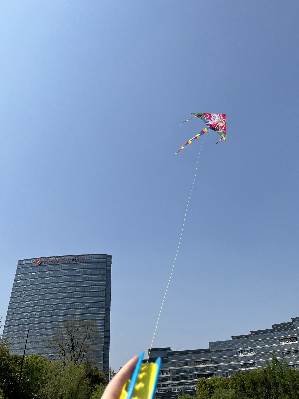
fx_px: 299
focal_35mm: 26
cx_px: 150
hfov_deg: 53.1
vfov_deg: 67.3
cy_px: 200
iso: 50
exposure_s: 1/6494
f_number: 1.6
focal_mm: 5.1
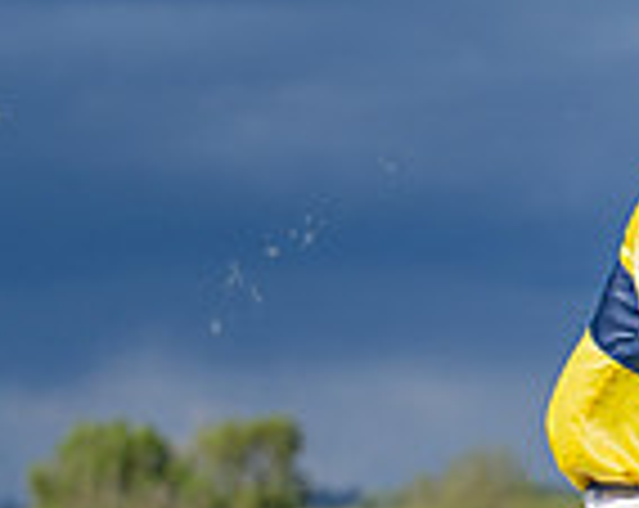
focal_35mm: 367
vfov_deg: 4.2
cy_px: 917
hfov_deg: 5.2
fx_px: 6926
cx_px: 1096
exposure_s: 1/2000
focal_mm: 70
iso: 100
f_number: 2.8
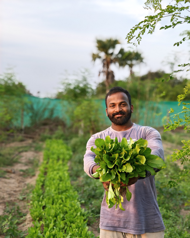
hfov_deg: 30.8
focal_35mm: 49
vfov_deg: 38.0
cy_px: 127
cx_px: 95
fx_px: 344
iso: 160
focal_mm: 7.1
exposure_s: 1/167
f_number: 4.5
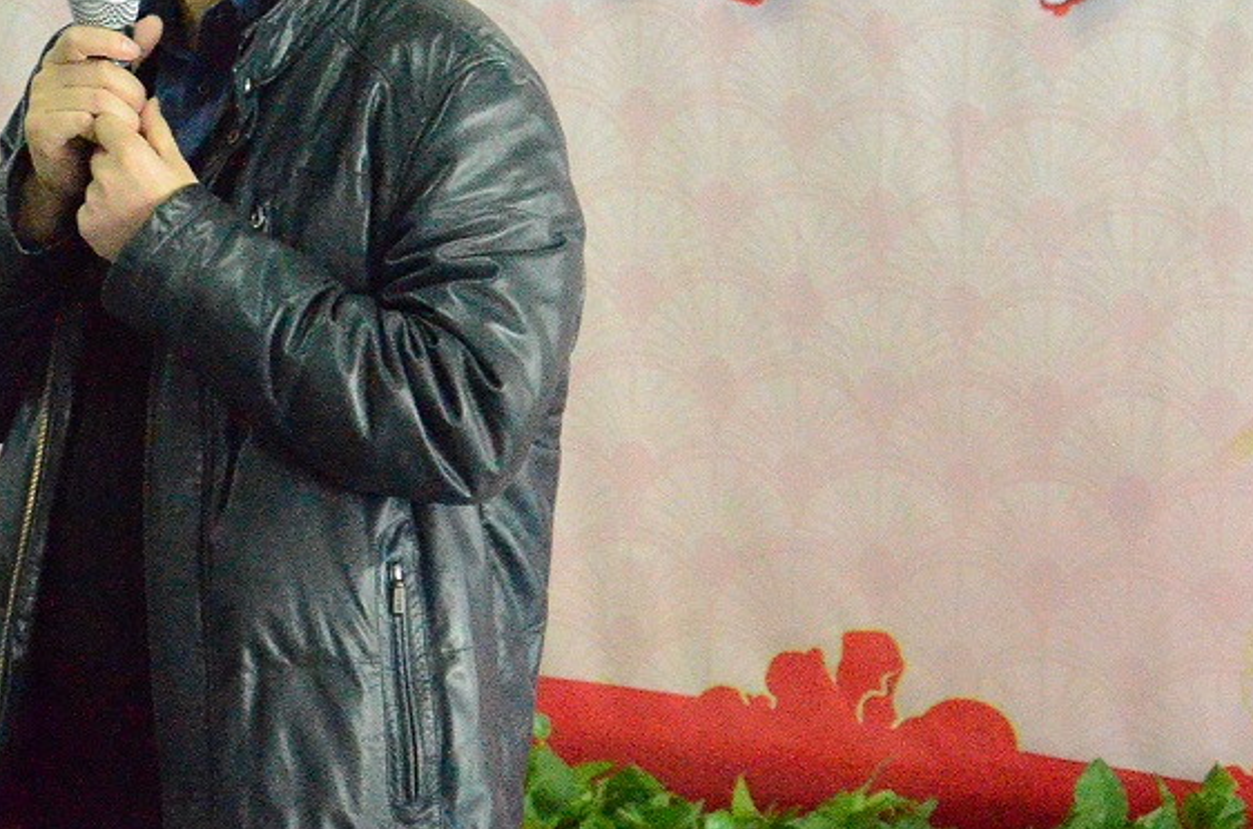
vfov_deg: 6.7
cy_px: -39
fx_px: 7015
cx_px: 98
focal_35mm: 202
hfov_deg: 10.2
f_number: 5
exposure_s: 1/320
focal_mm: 48
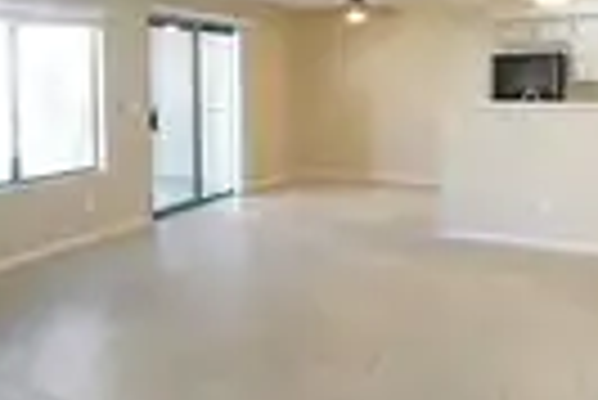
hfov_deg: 52.8
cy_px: 110
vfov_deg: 36.3
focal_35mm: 36
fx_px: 599
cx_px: 243
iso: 8000
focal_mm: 12
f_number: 10
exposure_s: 1/125
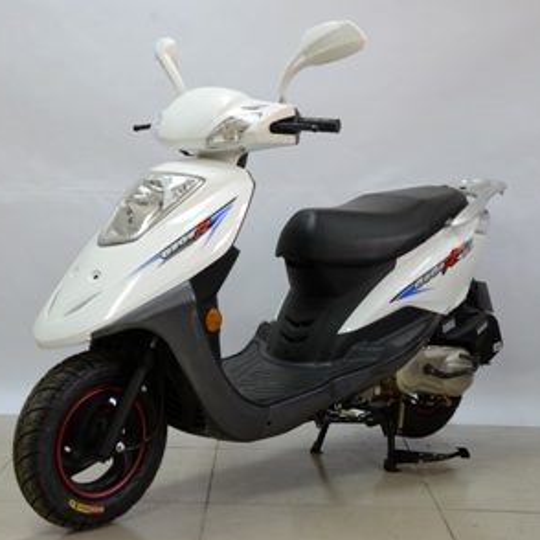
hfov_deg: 26.1
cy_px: 271
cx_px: 241
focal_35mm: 66
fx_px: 1165
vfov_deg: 26.1
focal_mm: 34
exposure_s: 1.3
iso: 100
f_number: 9
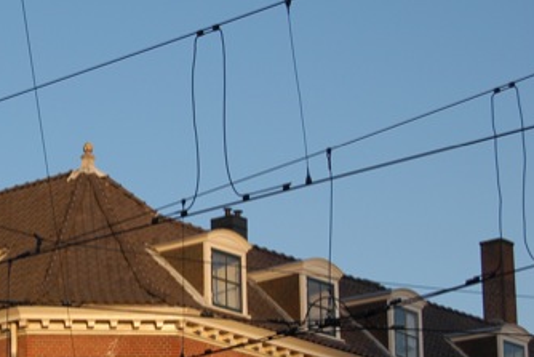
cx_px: 43
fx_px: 1959
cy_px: 236
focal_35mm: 132
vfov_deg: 10.4
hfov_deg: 15.3
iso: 200
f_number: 7.1
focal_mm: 46
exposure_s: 1/200
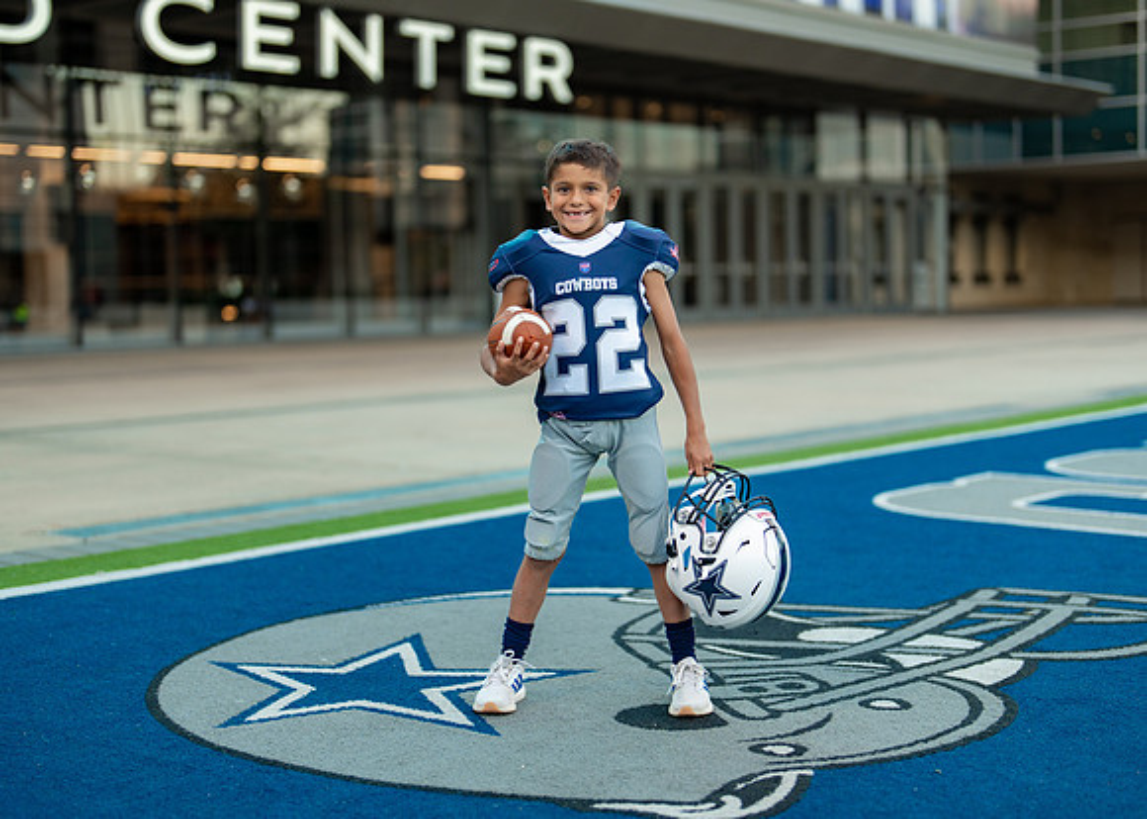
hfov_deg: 35.2
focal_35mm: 55
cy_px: 425
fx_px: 1807
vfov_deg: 25.5
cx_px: 578
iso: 160
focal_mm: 50
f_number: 1.2
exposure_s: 1/400
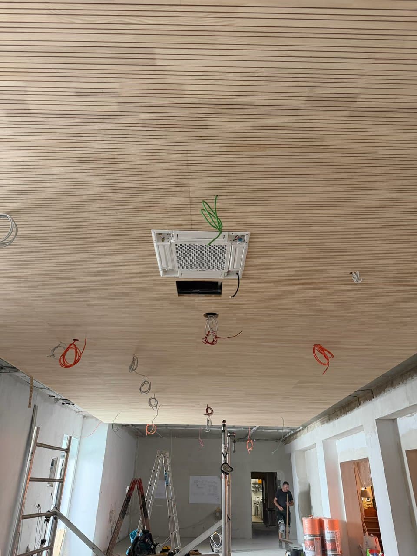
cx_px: 208
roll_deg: -1.4
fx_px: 385
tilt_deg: +27.4
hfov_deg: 56.8
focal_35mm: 24
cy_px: 278
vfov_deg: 71.6
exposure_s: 1/66
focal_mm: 6.76
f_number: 1.78
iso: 200
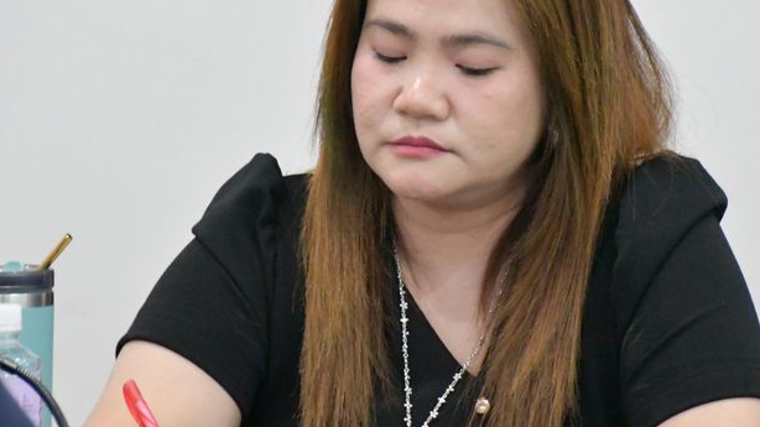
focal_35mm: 484
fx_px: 9751
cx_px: 420
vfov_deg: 2.5
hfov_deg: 4.5
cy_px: 237
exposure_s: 1/200
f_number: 6
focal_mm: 185
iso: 12800
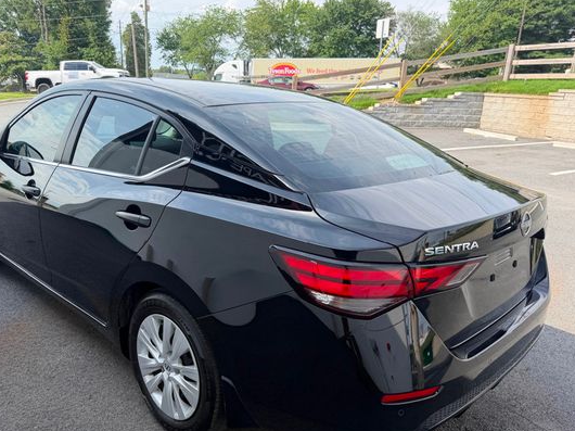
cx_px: 251
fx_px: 481
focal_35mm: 29
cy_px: 254
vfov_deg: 48.0
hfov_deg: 61.5
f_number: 1.78
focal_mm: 6.76
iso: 80
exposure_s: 1/1464
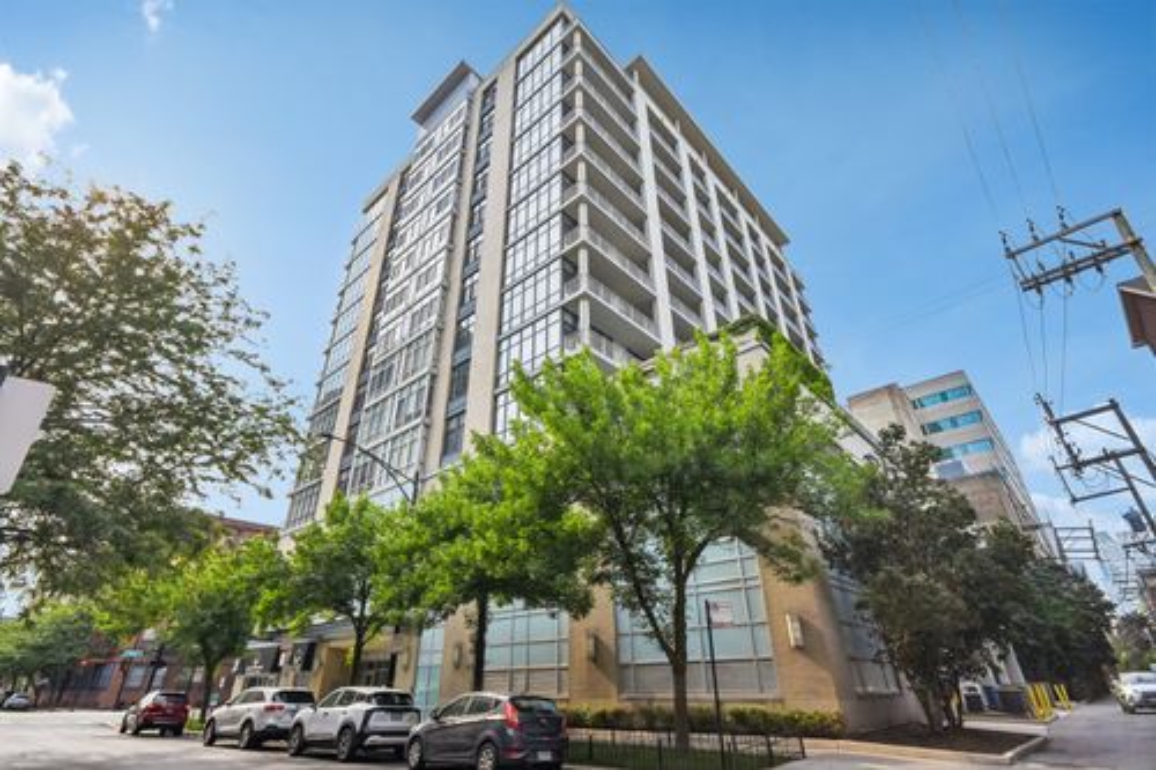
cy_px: 385
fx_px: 554
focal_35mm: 17
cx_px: 578
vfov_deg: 69.6
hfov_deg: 92.5
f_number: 8
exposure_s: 1/800
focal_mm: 11.5
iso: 500
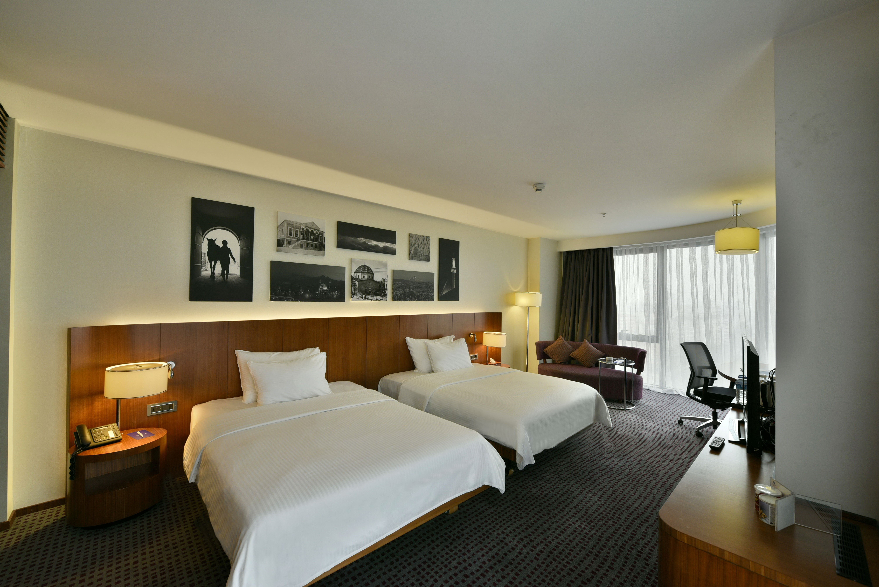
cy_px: 294
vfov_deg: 81.3
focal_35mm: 14
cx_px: 440
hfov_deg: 104.2
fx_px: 342
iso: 500
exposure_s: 1/80
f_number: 4.5
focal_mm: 14
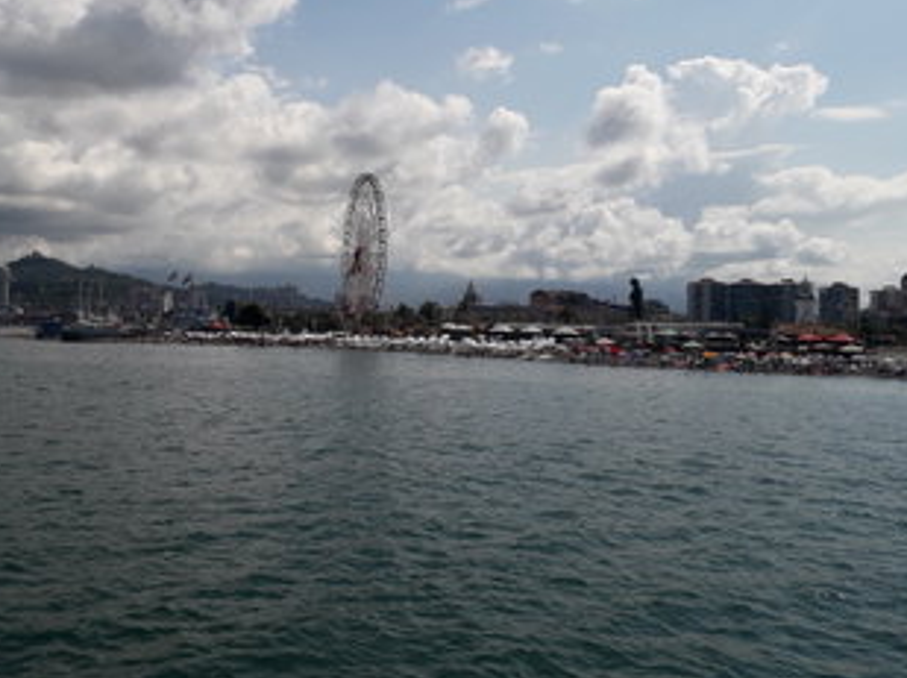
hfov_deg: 52.2
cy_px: 276
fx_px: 916
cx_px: 352
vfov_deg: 40.5
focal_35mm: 35
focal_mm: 3.6
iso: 40
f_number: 1.9
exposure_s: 1/4348
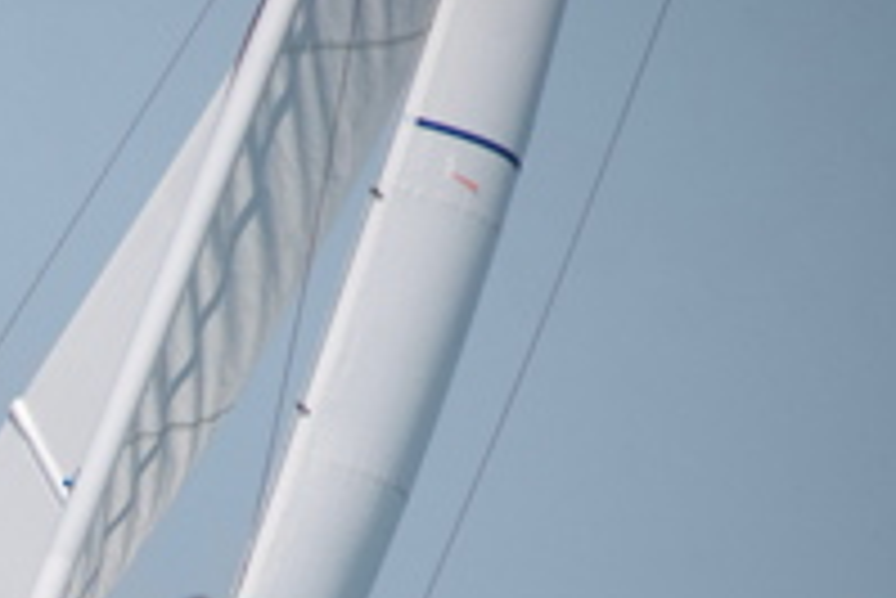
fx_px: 21967
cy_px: 791
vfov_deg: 1.6
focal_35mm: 882
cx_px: -295
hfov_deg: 2.3
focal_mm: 200
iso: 800
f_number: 5.6
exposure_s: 1/4000
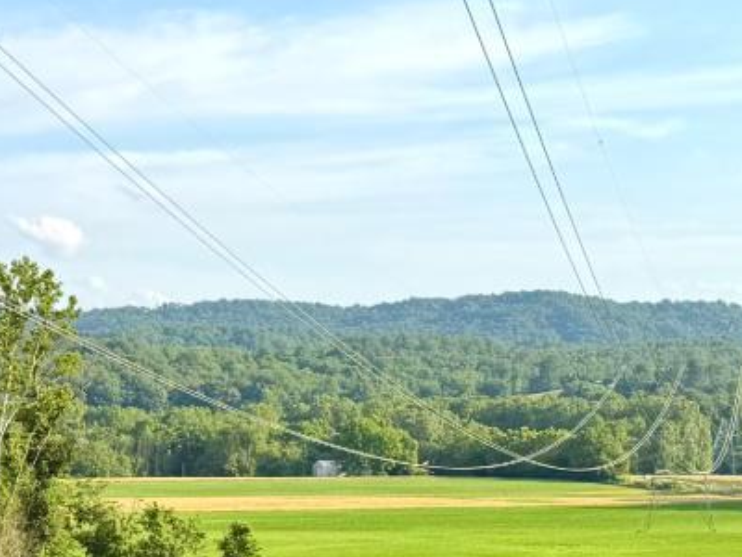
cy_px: 474
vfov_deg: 16.3
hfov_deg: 21.2
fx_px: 1929
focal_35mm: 90
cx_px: 45
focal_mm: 6.76
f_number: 1.78
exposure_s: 1/3279
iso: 80
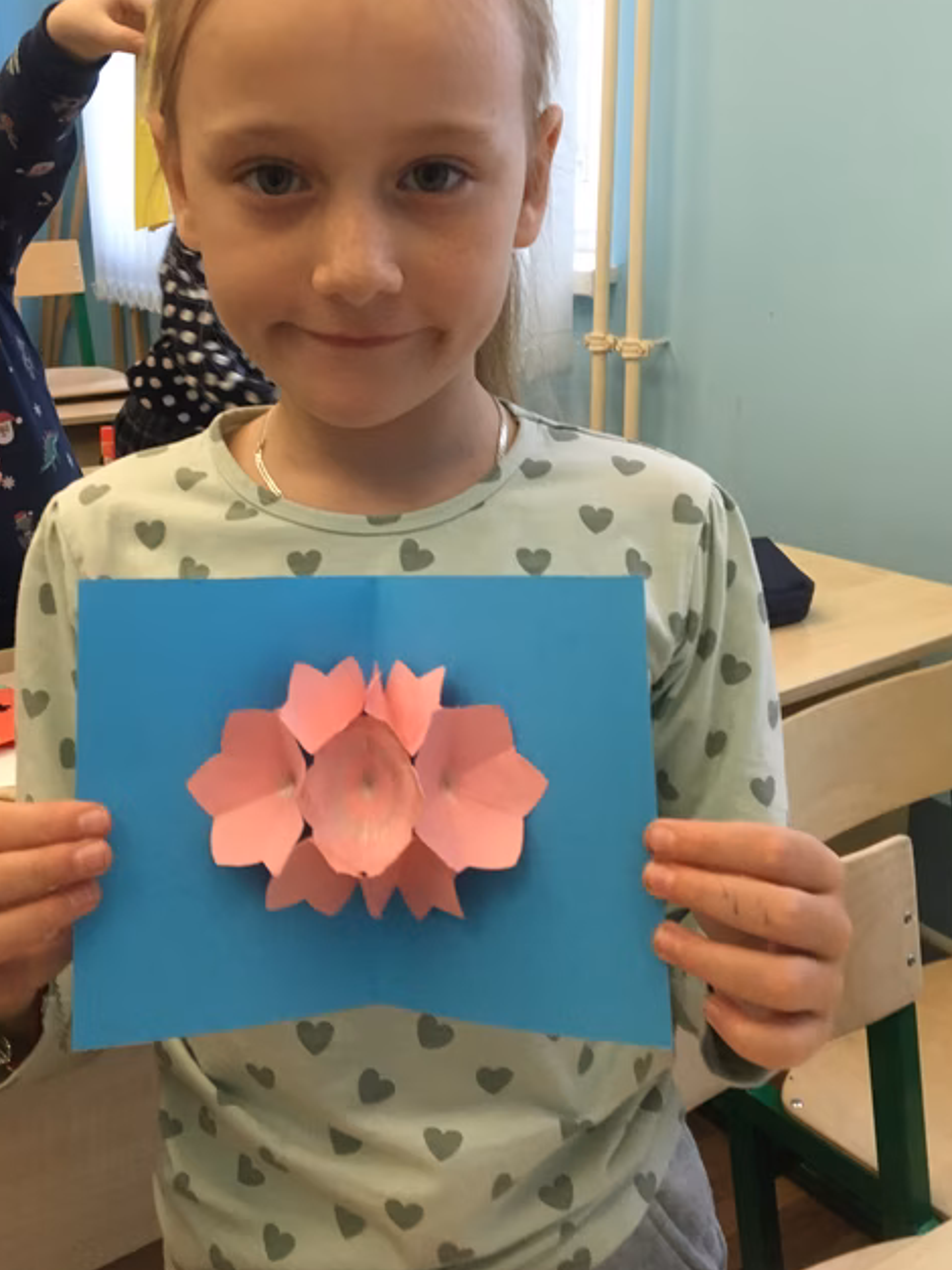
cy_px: 555
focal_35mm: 37
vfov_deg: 50.0
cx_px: 419
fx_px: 1357
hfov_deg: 38.6
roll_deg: +0.1
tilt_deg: -17.5
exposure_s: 1/33
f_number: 2.2
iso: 200
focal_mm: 4.15
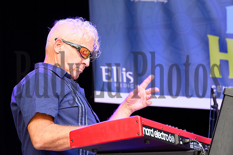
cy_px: 78
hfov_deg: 12.4
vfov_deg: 8.3
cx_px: 116
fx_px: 1068
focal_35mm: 165
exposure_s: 1/250
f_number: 5.6
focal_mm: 110
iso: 3600
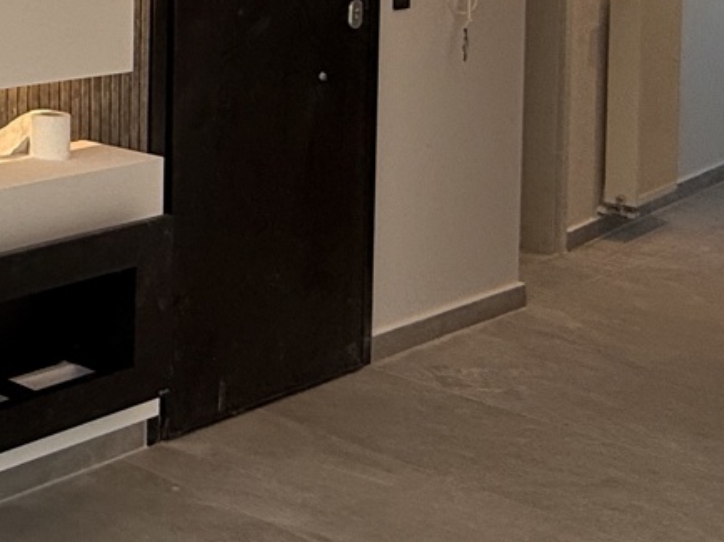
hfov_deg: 22.0
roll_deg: -0.4
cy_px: -98
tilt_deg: -0.7
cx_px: -519
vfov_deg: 22.0
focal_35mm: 62
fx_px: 1296
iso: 50
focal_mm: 2.22
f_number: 2.2
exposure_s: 1/124
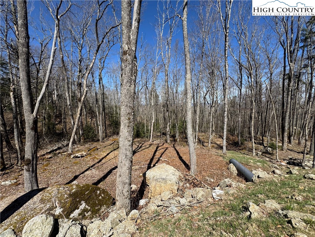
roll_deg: +1.0
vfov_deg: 85.7
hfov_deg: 102.1
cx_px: 158
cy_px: 118
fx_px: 127
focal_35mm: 14
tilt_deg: -7.2
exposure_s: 1/1600
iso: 40
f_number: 2.2
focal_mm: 2.22
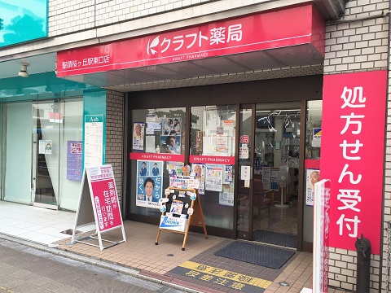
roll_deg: -0.7
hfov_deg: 61.7
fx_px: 328
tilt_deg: -1.4
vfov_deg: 48.2
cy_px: 146
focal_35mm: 29
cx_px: 196
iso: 25
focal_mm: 4.15
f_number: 2.2
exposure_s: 1/300
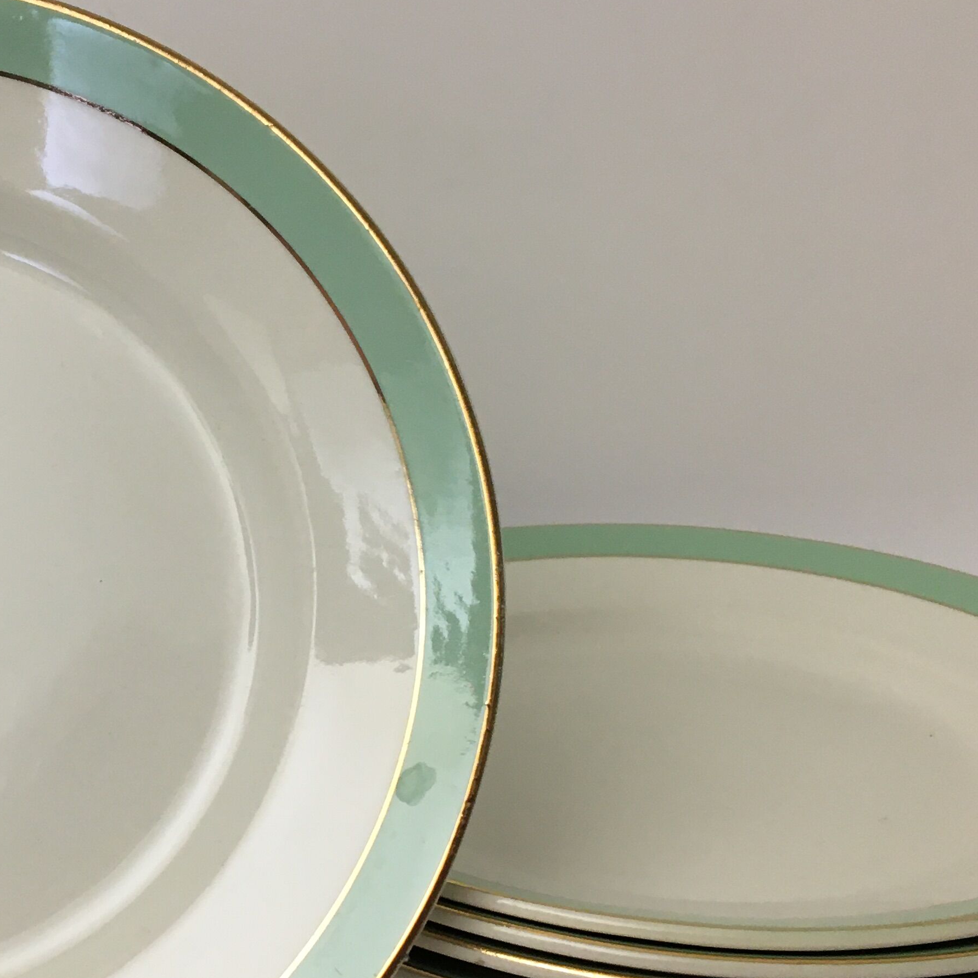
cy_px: 577
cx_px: 223
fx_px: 1854
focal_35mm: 58
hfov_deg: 29.0
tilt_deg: -16.9
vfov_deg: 29.5
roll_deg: +1.6
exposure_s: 1/33
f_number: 2.2
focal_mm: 4.15
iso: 100
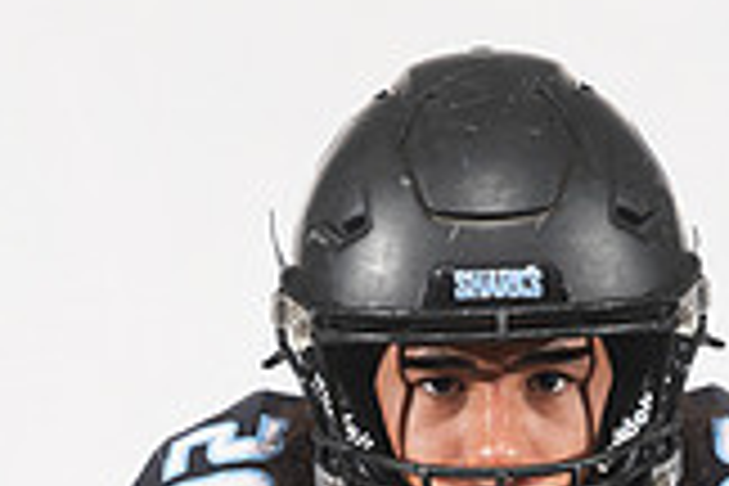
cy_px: 976
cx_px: 486
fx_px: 2693
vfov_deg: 9.6
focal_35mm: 133
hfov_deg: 15.4
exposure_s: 1/320
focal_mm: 48
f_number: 7.1
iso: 500
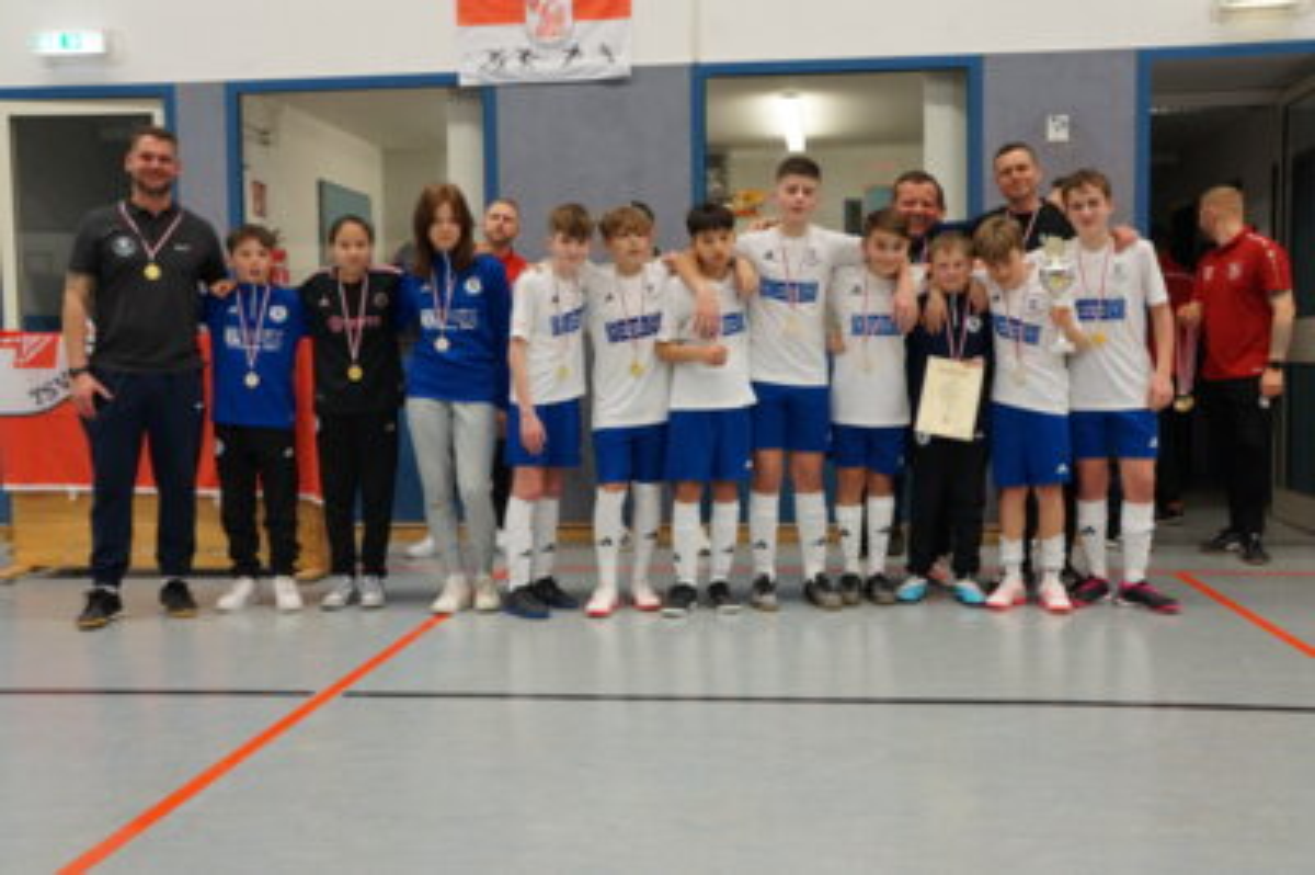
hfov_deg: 53.2
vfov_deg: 36.8
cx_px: 658
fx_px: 1314
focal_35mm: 36
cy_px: 438
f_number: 7.1
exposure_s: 1/60
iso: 2000
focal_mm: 24
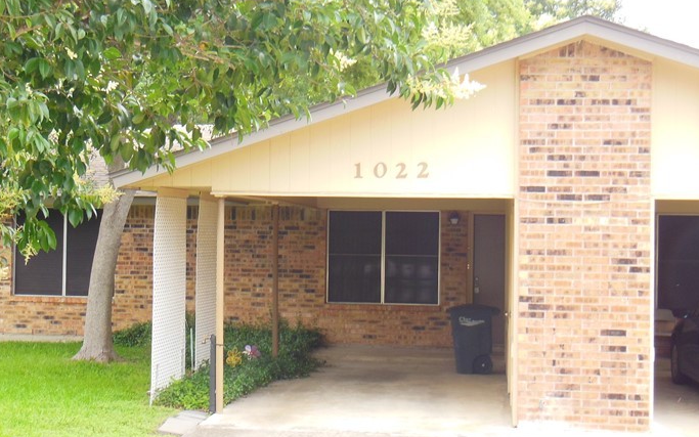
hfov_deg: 32.8
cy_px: 204
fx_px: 1181
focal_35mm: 62
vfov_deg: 21.0
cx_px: 261
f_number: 4.1
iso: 125
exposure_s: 1/100
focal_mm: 6.9
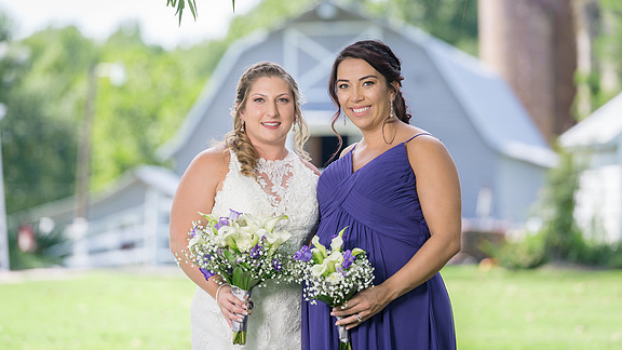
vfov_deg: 6.0
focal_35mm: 202
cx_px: 301
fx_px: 3332
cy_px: 175
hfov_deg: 10.7
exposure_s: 1/200
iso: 100
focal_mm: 186
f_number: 4
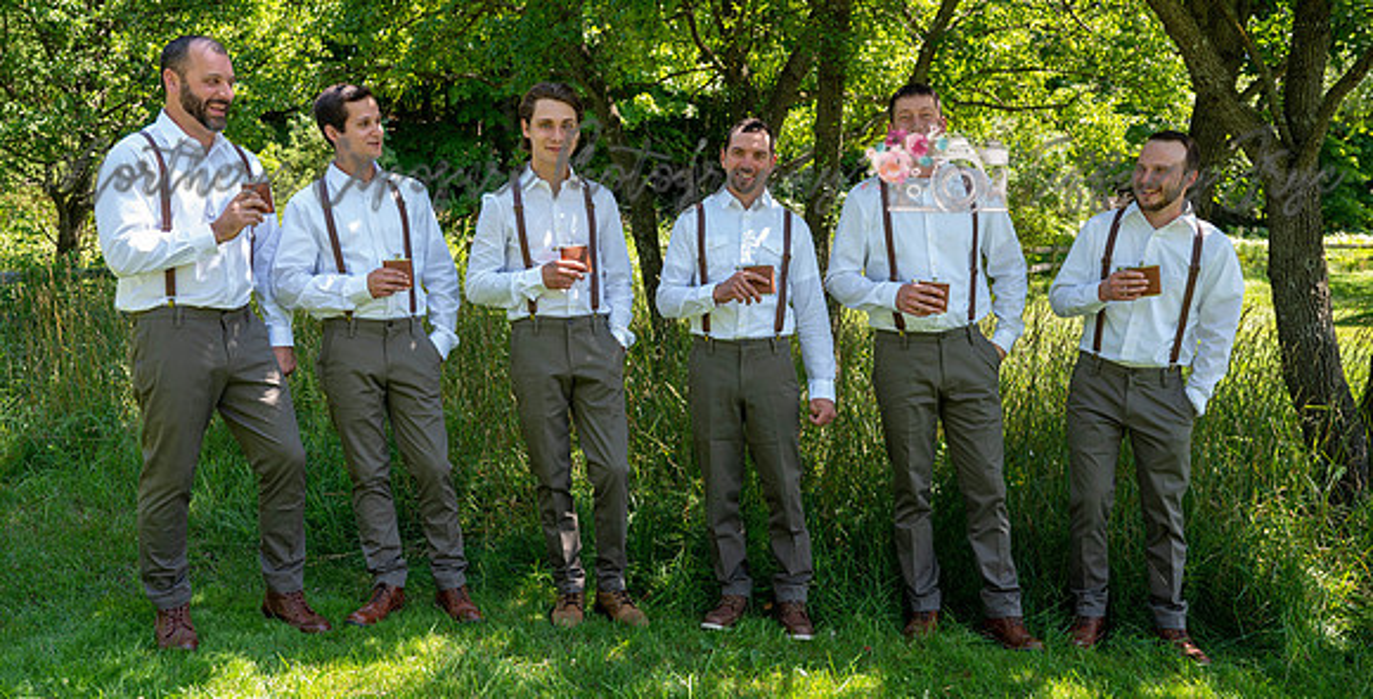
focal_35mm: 32
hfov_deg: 62.3
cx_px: 656
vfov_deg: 34.2
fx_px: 1136
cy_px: 366
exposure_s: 1/250
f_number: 4
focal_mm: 28.5
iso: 360
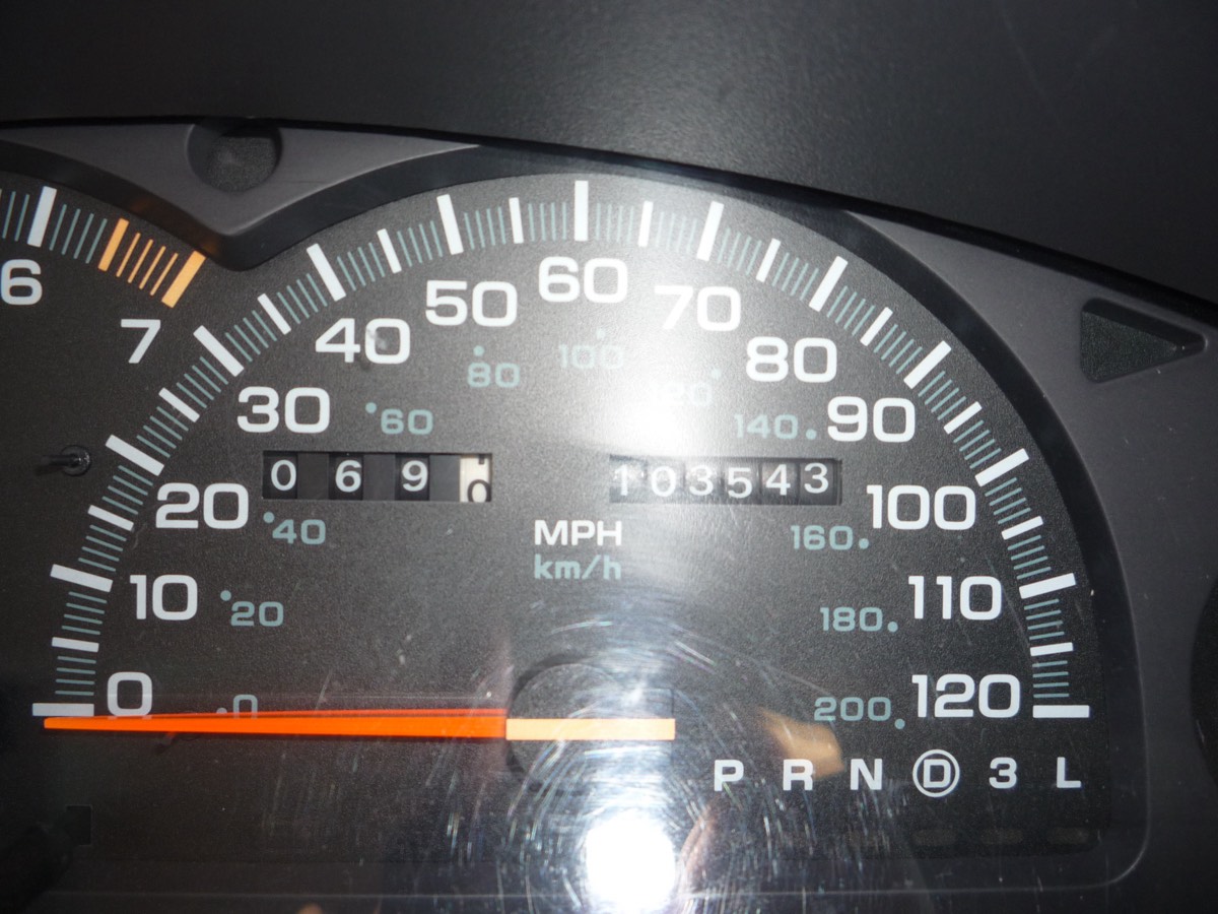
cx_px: 609
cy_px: 457
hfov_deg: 60.0
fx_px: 1056
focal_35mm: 30
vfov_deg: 46.8
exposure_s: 1/30
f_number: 4
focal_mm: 5.2
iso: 100
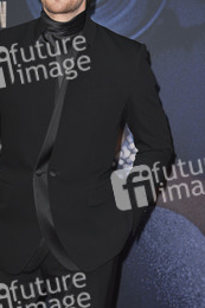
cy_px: 123
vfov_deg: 17.1
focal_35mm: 120
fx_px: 1026
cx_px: 64
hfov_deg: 11.4
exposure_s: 1/250
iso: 2000
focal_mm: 78
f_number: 6.3
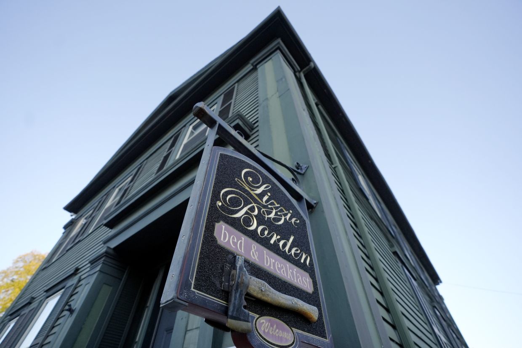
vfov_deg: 73.7
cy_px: 174
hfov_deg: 96.8
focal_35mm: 16
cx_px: 261
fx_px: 232
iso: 800
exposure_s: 1/1250
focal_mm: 16
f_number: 3.5
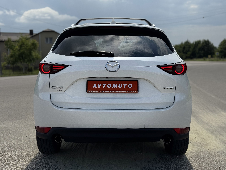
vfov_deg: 30.3
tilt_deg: -4.6
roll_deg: +0.3
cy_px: 85
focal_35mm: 48
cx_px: 113
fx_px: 313
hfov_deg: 39.7
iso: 80
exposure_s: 1/15385
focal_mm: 6.76
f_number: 1.78
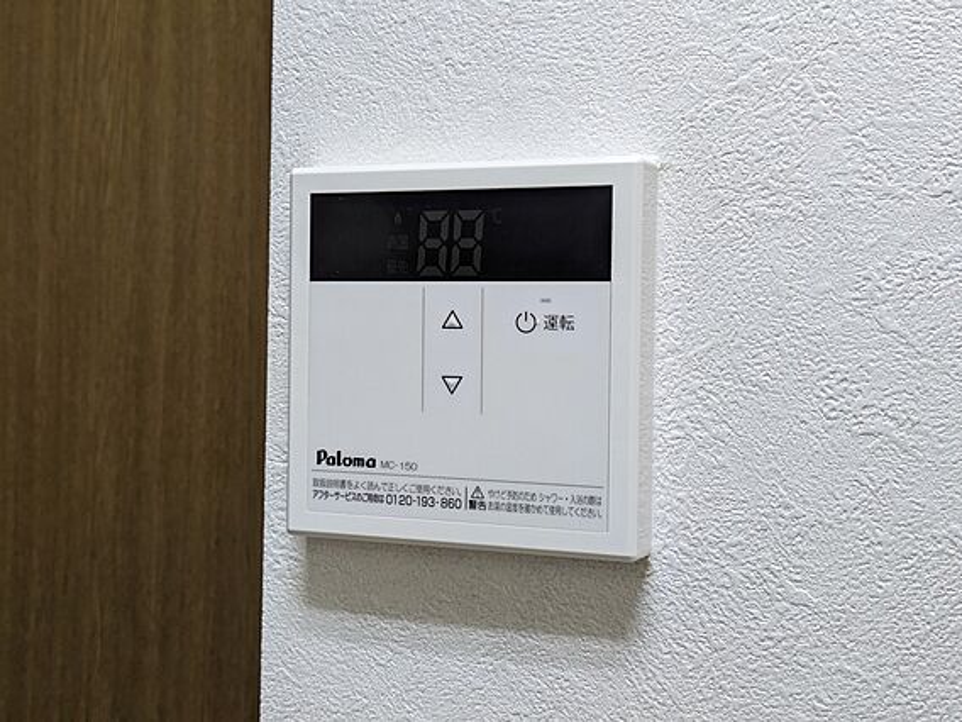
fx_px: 1417
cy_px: 361
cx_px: 481
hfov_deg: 37.5
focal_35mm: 51
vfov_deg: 28.6
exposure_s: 1/40
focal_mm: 5.43
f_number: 1.89
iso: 82
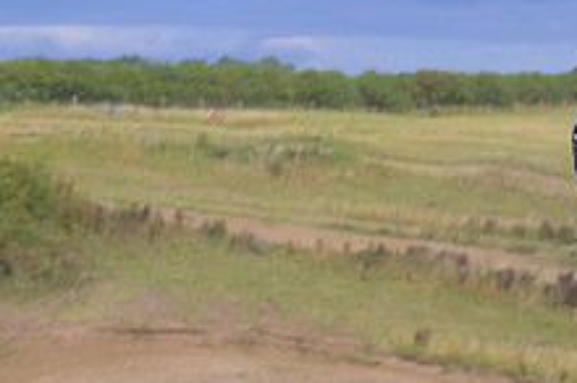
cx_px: 590
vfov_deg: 13.2
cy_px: 306
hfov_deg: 19.2
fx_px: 1648
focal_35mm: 103
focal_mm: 38
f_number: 4
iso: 50
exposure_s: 1/400
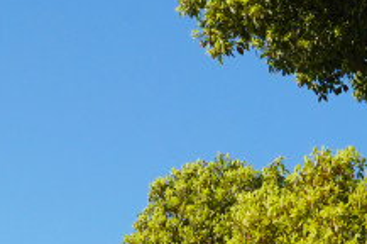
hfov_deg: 11.0
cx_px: -125
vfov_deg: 7.4
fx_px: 1861
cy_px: 331
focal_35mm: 183
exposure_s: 1/100
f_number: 14
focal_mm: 33
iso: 100
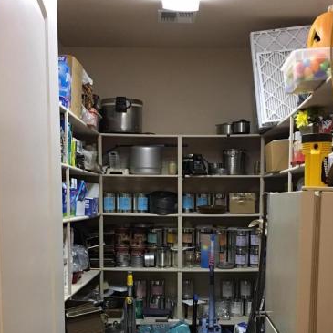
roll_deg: +0.4
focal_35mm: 54
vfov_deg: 30.8
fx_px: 588
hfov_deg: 31.6
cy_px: 271
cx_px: 193
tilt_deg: -6.2
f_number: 2.2
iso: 100
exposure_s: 1/15
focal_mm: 4.15
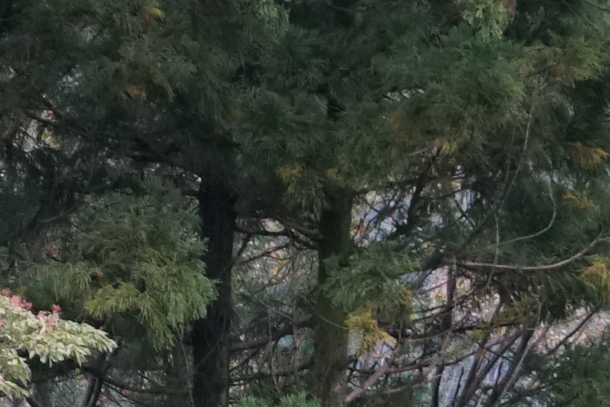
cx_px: 134
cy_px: 1051
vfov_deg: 3.4
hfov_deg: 5.2
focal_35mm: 399
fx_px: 6755
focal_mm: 37
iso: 1250
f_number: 4.5
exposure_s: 1/160
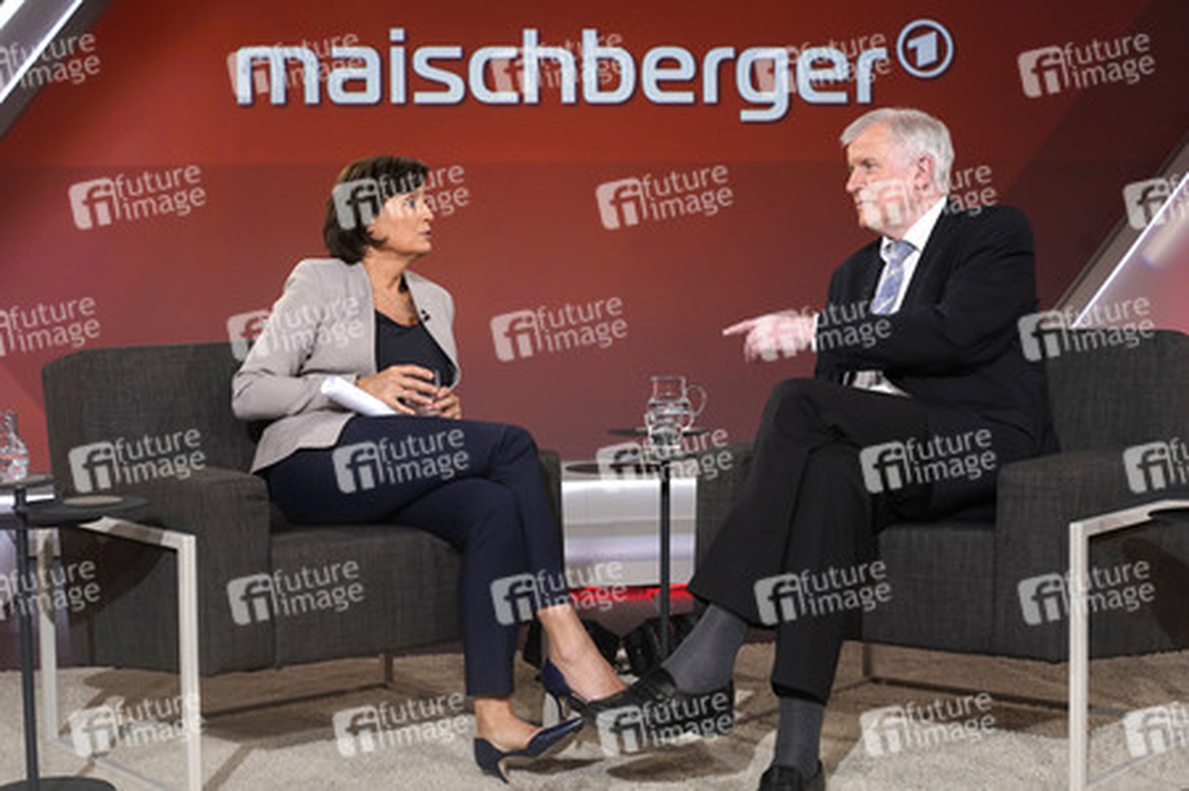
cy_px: 396
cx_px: 594
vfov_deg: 27.0
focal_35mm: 50
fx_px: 1650
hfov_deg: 39.6
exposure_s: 1/125
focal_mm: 50
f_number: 5.6
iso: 1600
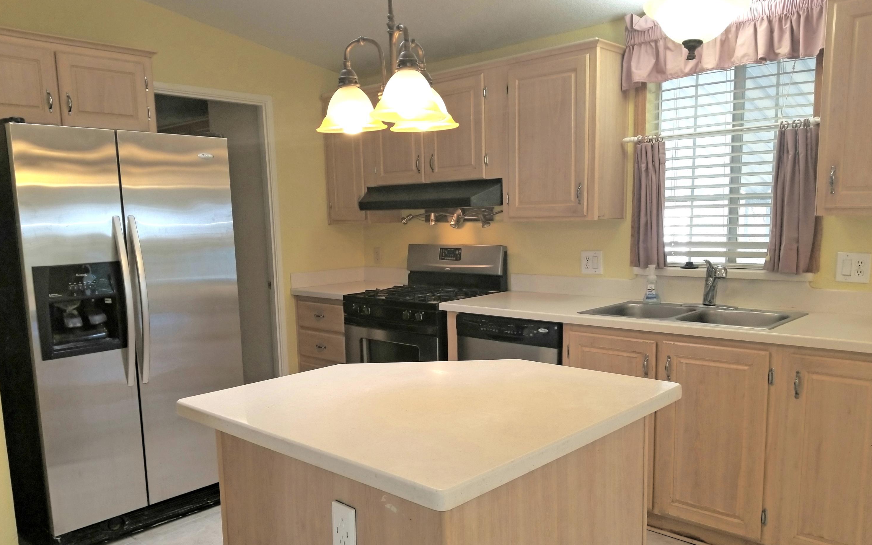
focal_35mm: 28
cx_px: 436
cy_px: 321
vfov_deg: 44.4
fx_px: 665
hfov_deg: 66.5
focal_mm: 4.25
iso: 80
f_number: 1.7
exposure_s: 1/60
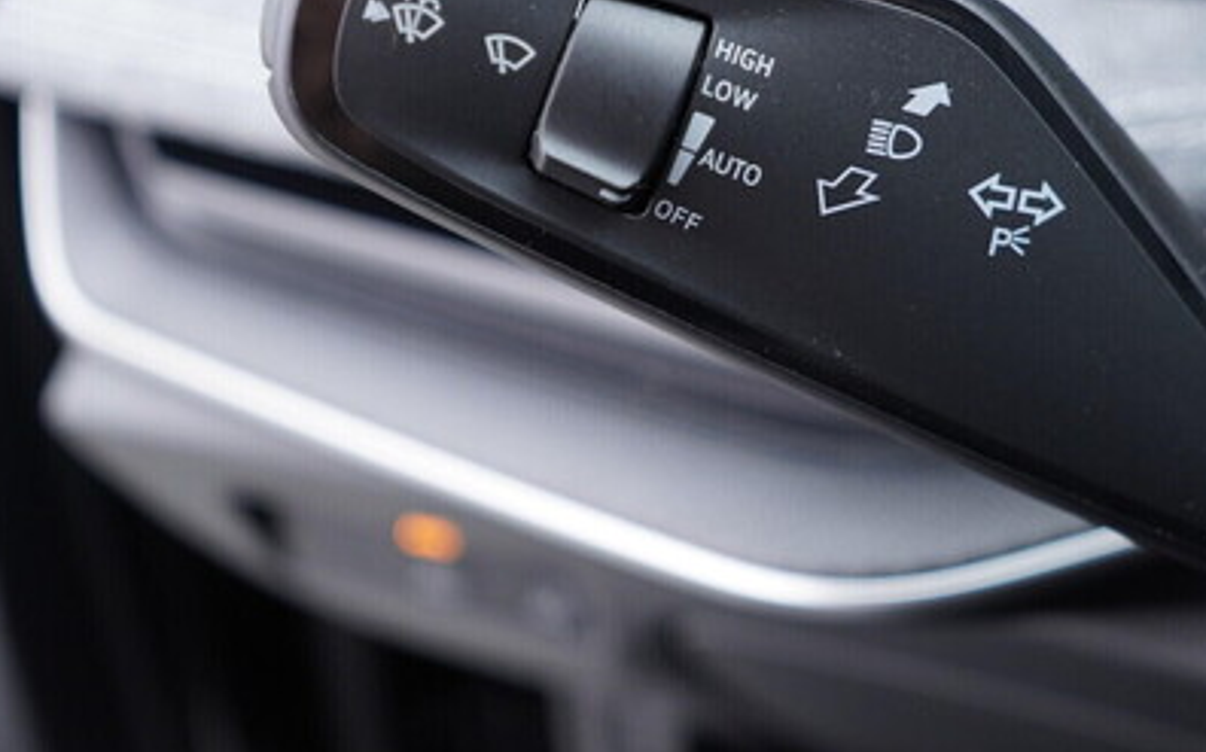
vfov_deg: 25.1
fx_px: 1675
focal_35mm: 51
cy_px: 227
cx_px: 798
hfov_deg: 39.2
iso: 320
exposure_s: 1/40
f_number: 2.8
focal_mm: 24
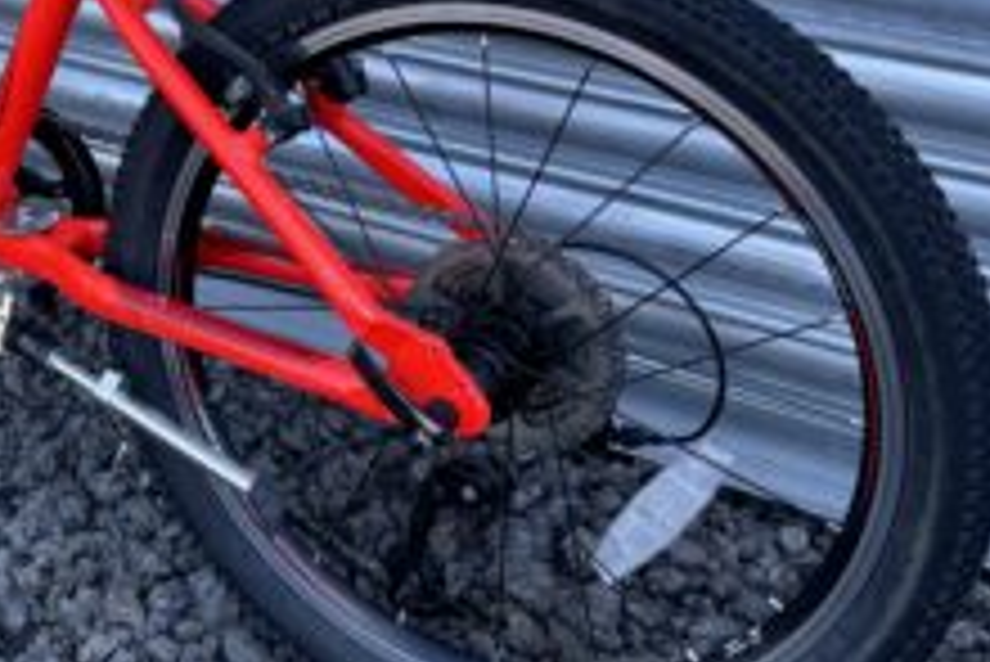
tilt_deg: -19.4
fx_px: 1624
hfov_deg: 31.9
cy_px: 41
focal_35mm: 59
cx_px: 58
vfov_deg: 22.4
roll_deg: +0.5
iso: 32
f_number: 1.6
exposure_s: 1/364
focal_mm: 4.2
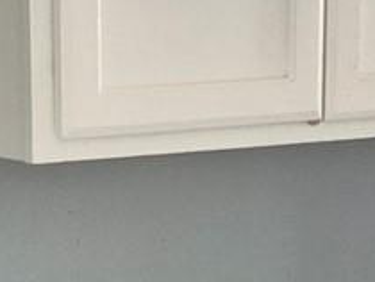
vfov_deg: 8.4
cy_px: 368
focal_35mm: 175
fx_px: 1898
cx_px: 139
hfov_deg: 11.3
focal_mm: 5.4
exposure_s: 1/120
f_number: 1.8
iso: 400
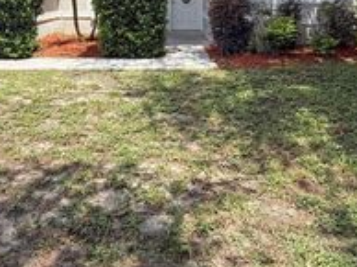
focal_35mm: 36
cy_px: -22
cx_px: 167
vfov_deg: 34.5
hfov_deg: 51.4
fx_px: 371
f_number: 2.2
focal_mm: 2.22
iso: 50
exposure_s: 1/1167
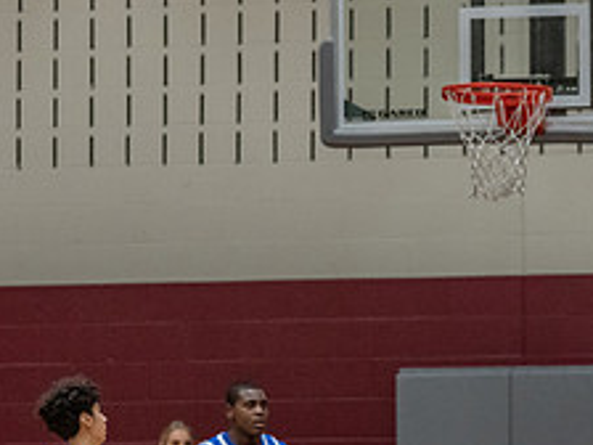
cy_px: 440
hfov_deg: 5.7
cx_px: 617
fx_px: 5979
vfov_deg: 4.3
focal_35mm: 349
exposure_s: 1/1000
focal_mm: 126
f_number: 2.8
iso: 2500
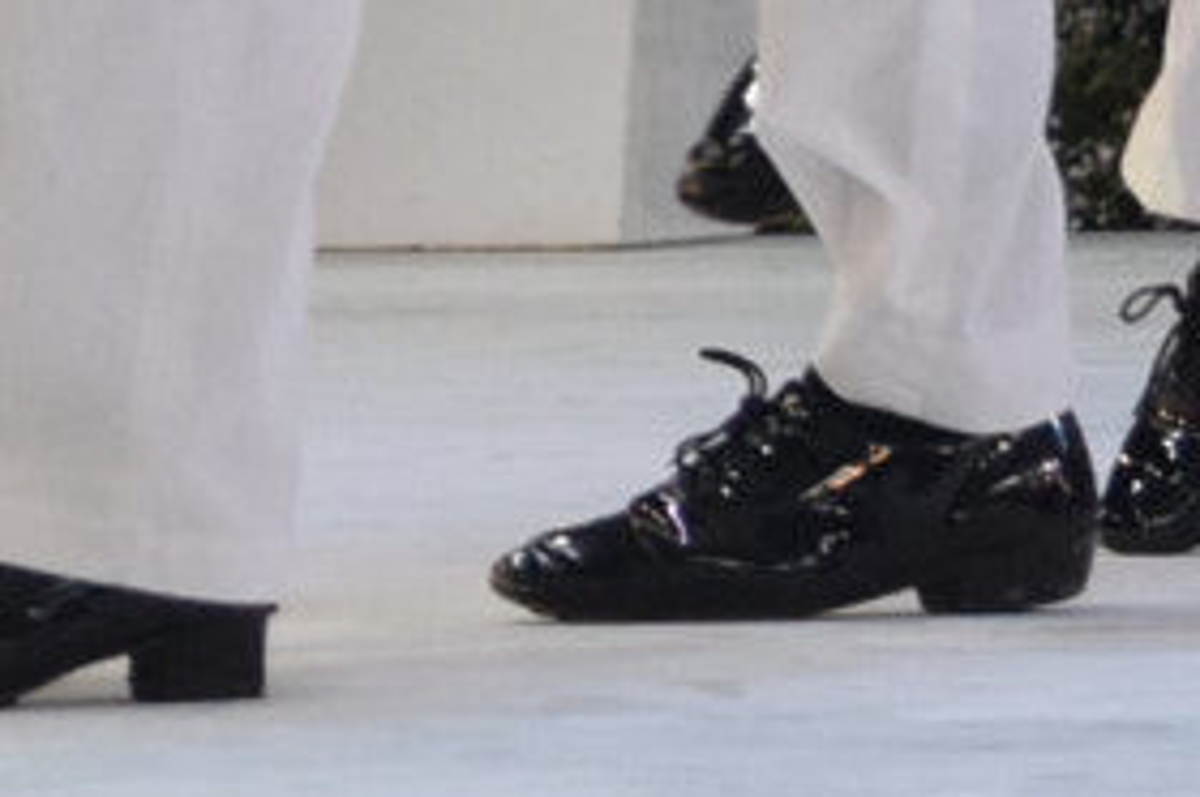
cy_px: -1532
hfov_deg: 1.9
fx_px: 35824
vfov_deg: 1.3
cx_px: -1166
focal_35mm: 1076
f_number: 4.5
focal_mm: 98
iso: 1600
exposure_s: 1/250
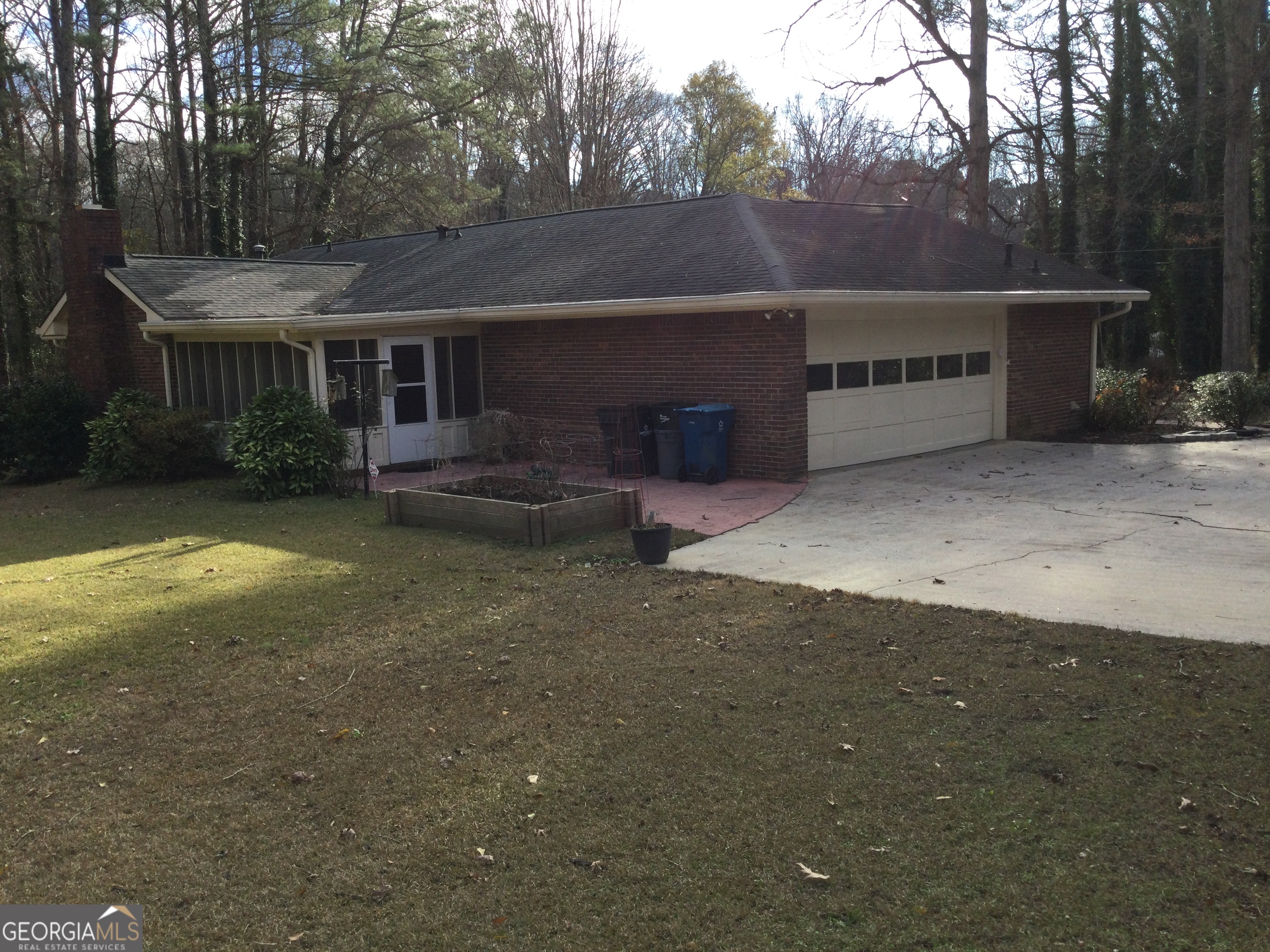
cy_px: 476
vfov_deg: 45.4
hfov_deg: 58.4
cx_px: 635
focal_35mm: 31
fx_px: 1137
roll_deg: +1.7
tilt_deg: -7.9
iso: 25
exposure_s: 1/397
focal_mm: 3.3
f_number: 2.4
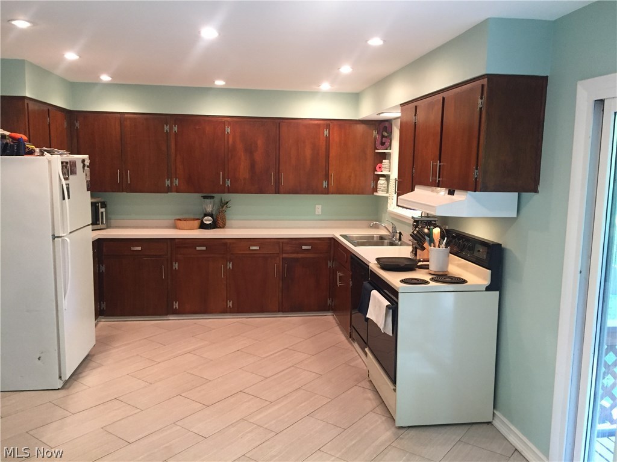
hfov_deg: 61.7
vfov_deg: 48.2
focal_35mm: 29
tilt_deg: -7.6
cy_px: 231
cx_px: 308
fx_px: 517
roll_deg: -0.1
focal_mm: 4.15
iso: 160
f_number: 2.2
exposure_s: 1/30
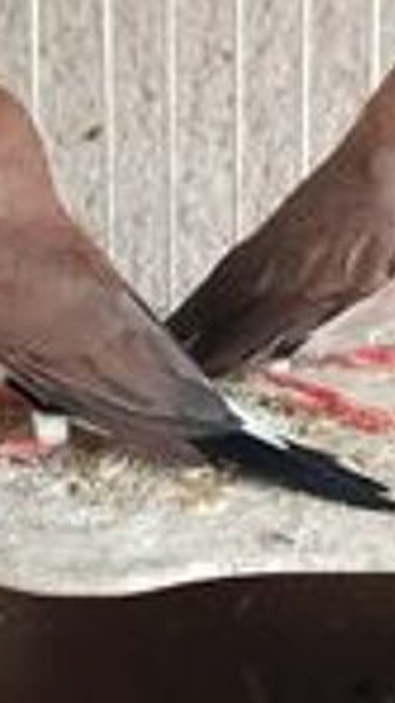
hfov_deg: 10.7
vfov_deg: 19.0
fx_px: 2106
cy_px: 350
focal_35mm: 113
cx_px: 71
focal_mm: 5.24
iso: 970
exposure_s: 1/50
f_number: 1.7
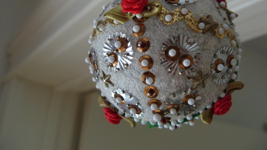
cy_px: 48
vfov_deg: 30.2
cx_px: 132
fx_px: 276
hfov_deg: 51.6
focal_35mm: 39
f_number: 2.8
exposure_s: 1/45
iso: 200
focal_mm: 7.8
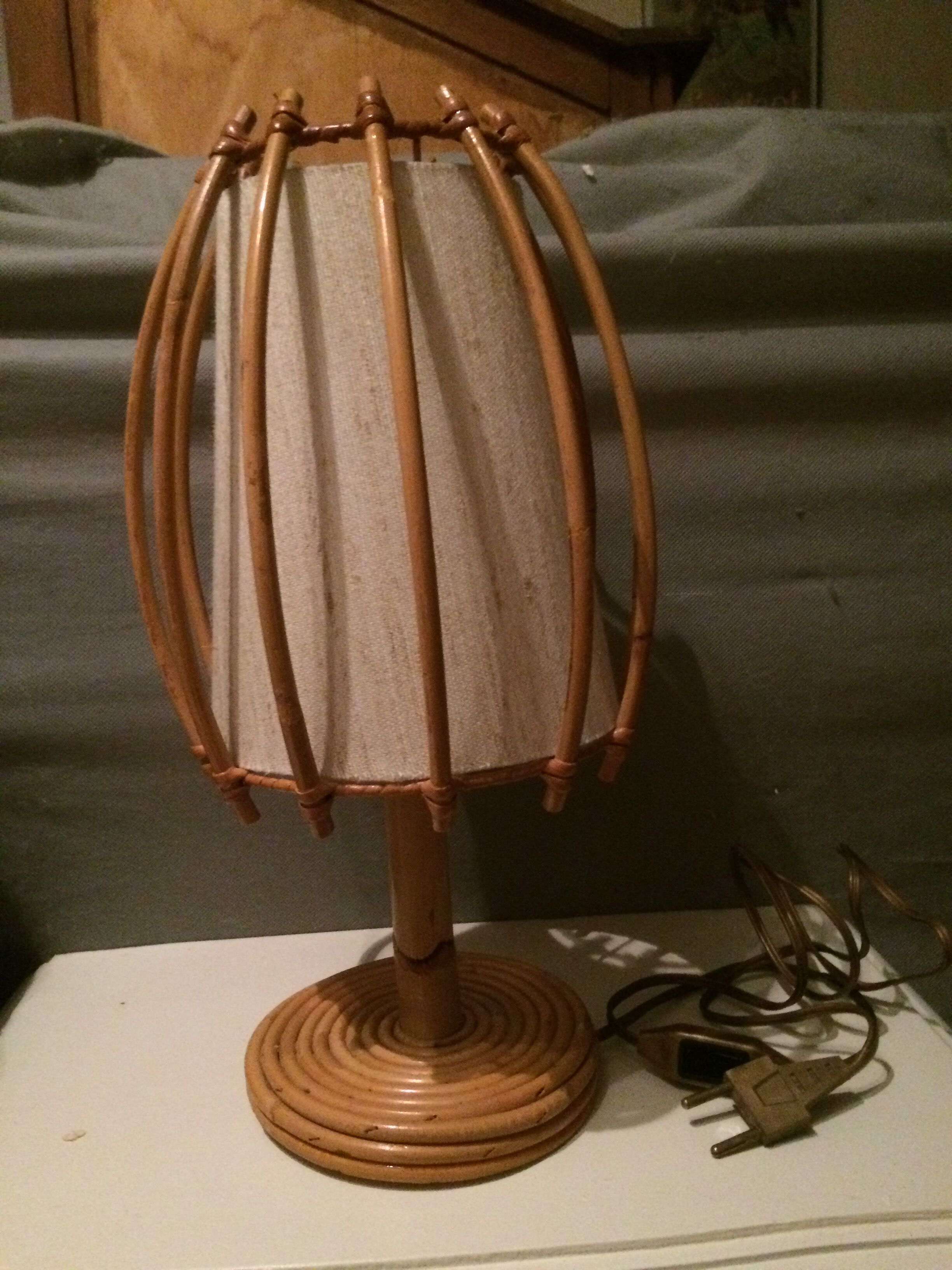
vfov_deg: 61.7
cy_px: 635
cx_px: 476
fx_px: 1063
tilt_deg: -9.0
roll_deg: +1.8
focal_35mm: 29
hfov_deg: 48.2
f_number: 2.2
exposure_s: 1/17
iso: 500
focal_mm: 4.15
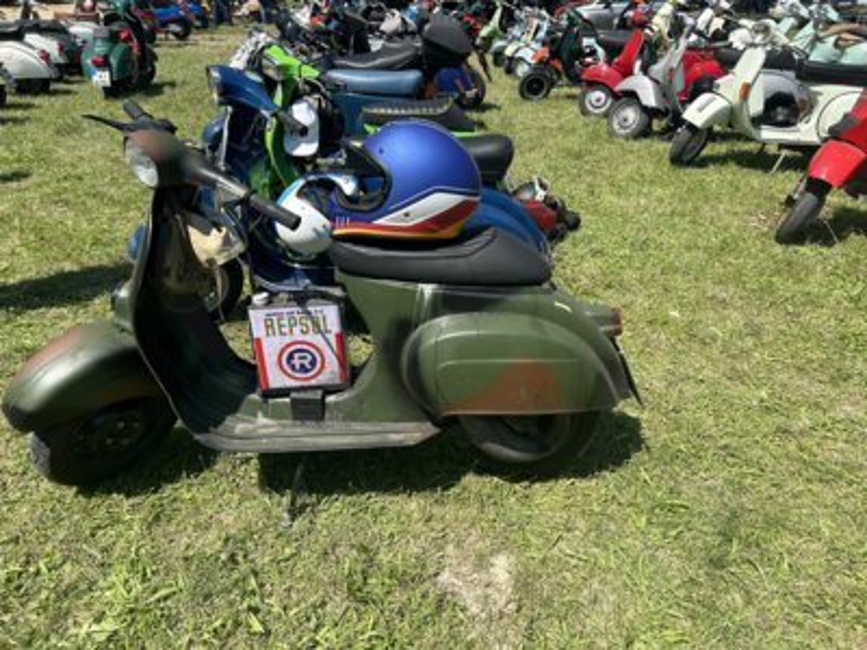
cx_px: 434
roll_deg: -1.0
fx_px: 651
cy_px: 325
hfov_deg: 67.3
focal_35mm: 26
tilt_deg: -27.0
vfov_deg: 53.1
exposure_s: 1/2762
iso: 50
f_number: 1.5
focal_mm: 5.7
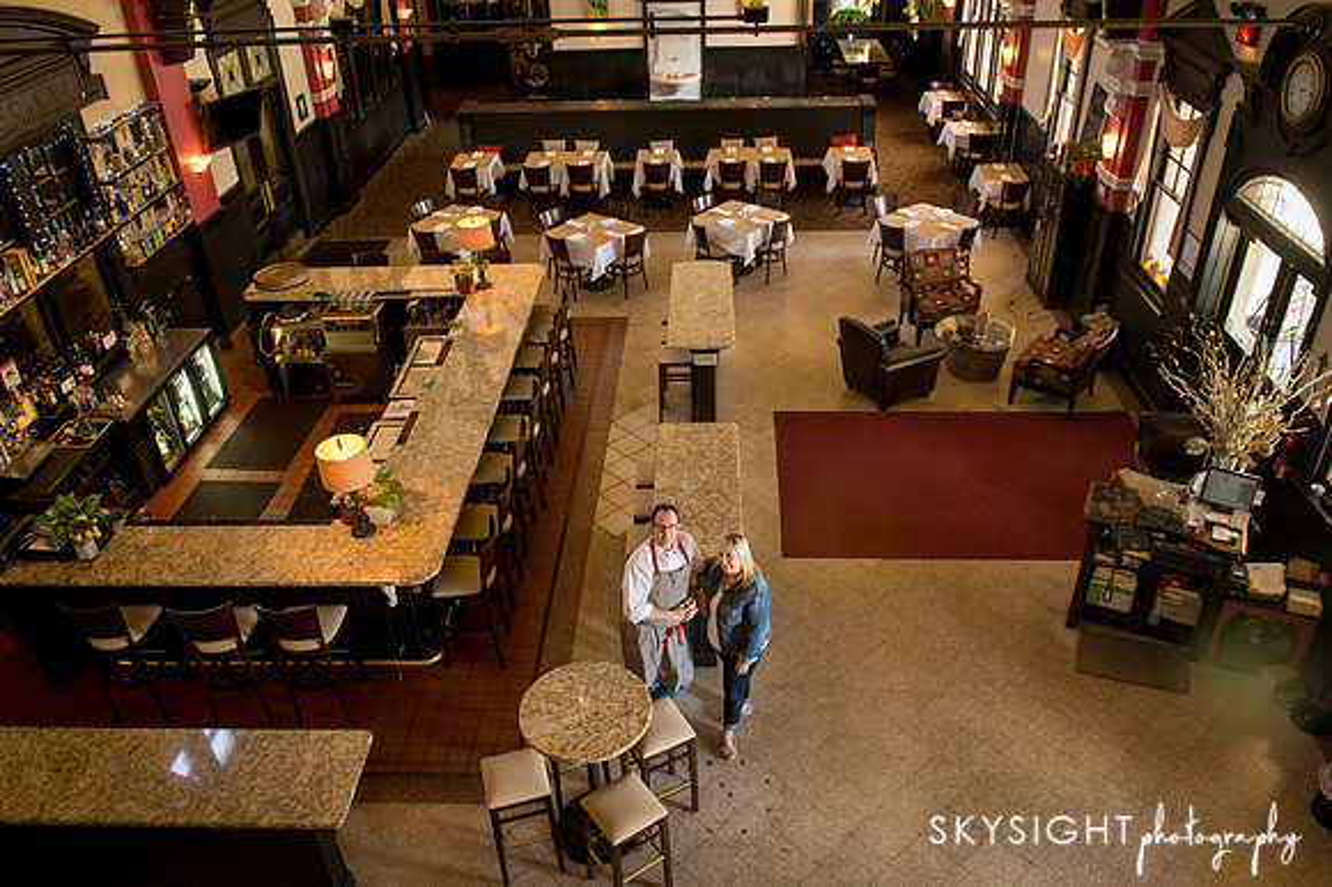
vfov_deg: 48.5
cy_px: 481
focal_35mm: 27
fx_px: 983
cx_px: 698
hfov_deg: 68.2
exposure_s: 1/60
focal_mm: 24
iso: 1000
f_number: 3.5
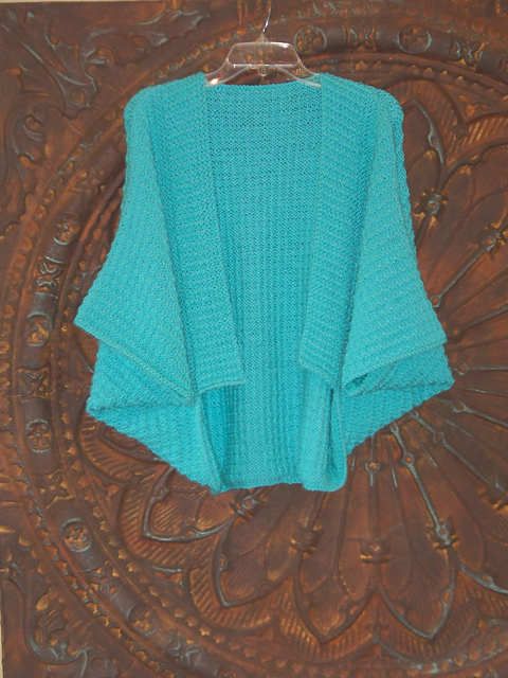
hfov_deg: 10.8
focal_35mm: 137
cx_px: 254
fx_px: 2681
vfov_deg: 14.4
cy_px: 339
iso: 200
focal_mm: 22.2
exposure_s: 1/30
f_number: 3.2
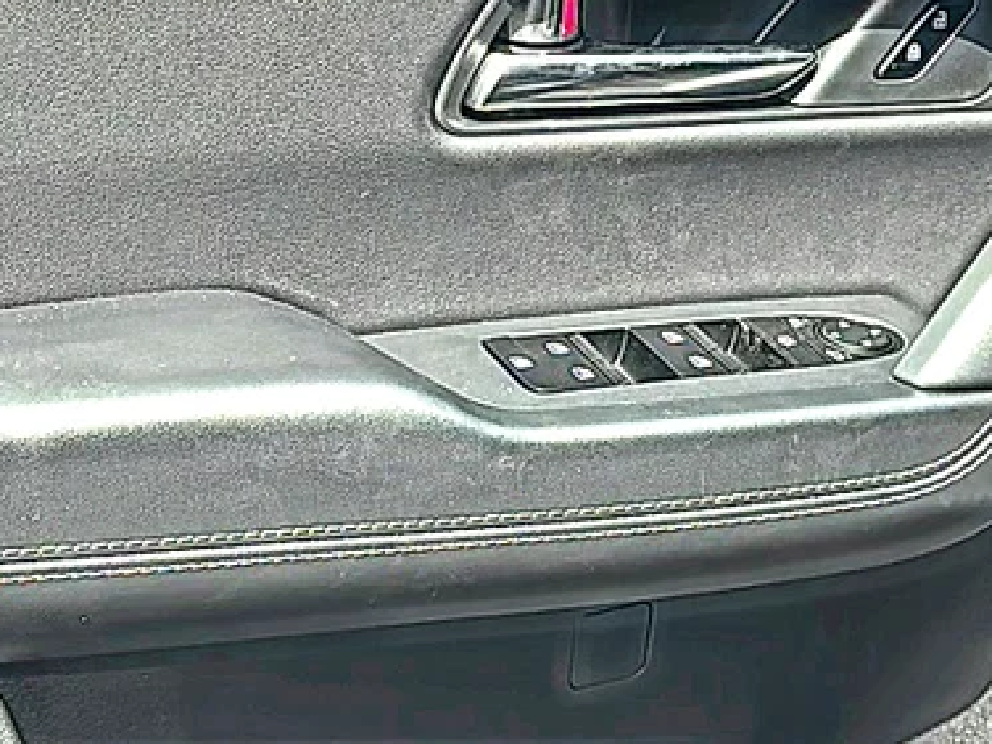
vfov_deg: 18.4
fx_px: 2293
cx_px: 567
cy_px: 226
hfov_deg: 24.4
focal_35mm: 80
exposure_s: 1/1031
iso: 80
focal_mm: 6.86
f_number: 1.78
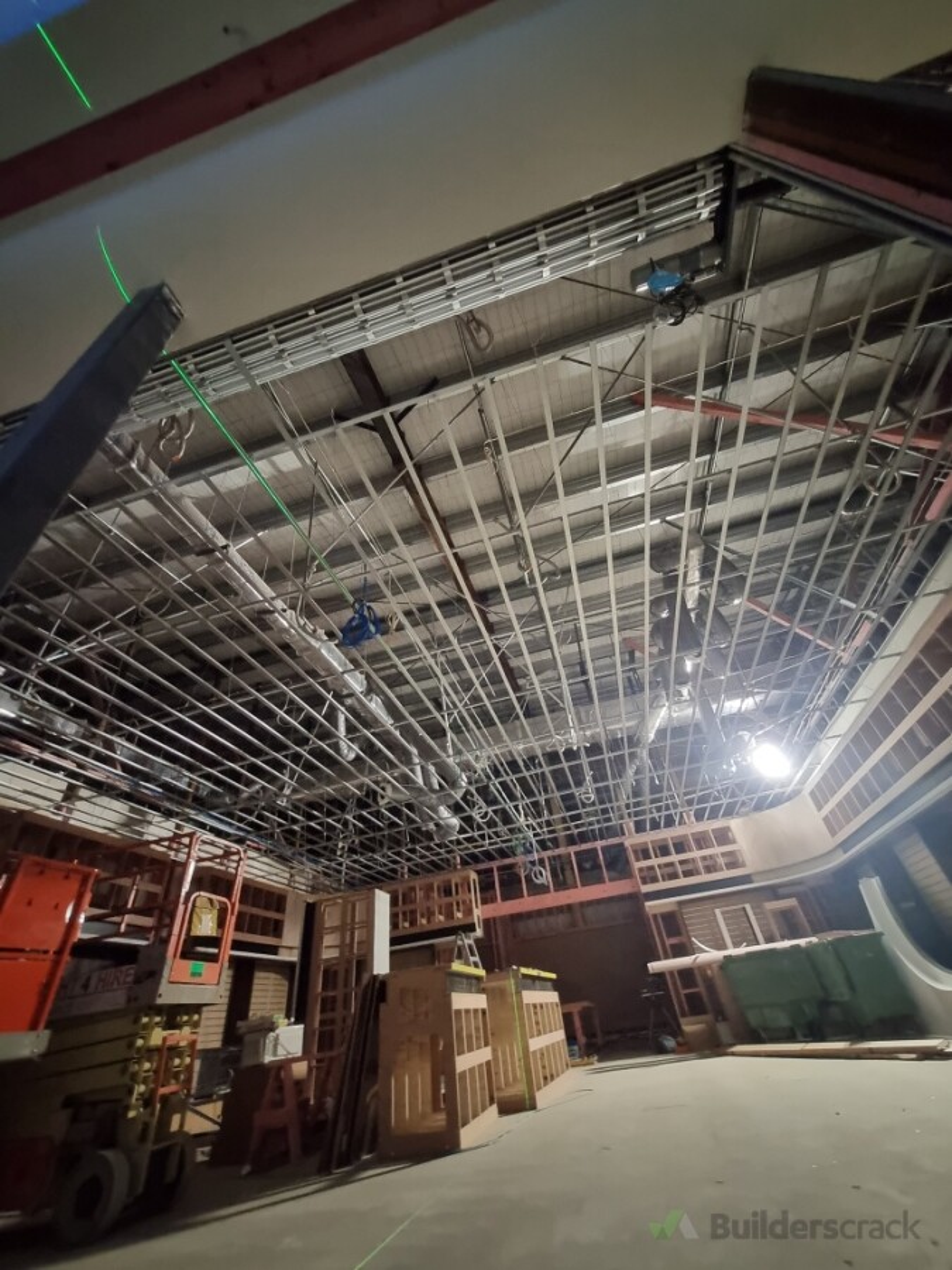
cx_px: 476
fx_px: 477
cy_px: 635
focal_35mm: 13
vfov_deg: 106.2
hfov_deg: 89.9
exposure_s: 1/25
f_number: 2.2
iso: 800
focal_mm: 1.74
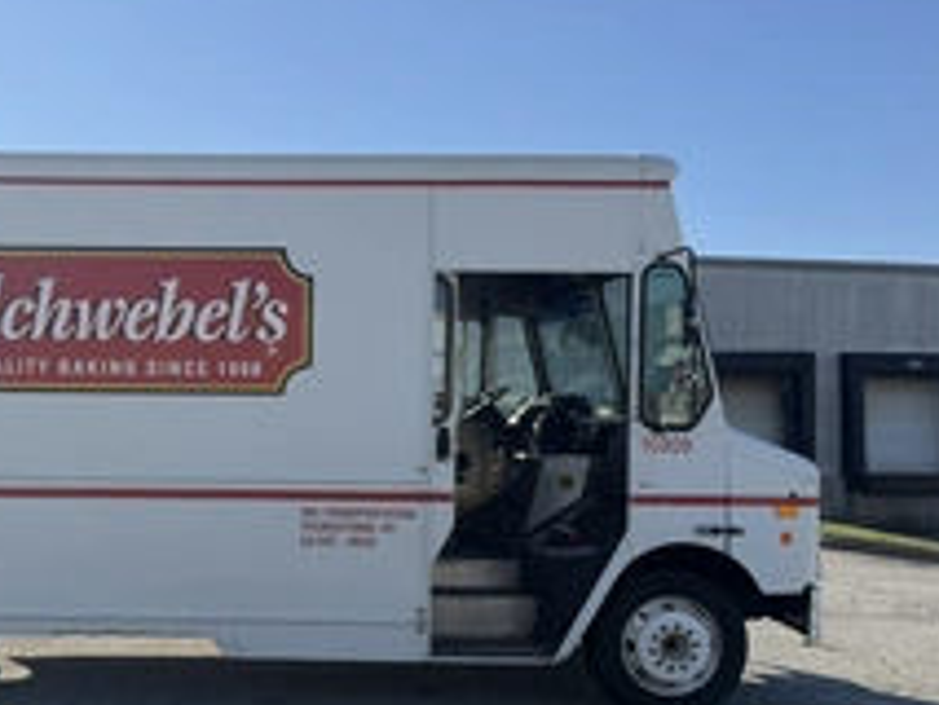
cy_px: 454
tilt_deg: +1.5
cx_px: 110
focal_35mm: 45
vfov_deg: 32.0
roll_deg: -0.9
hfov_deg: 39.3
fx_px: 1221
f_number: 1.78
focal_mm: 6.76
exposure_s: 1/5714
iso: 80
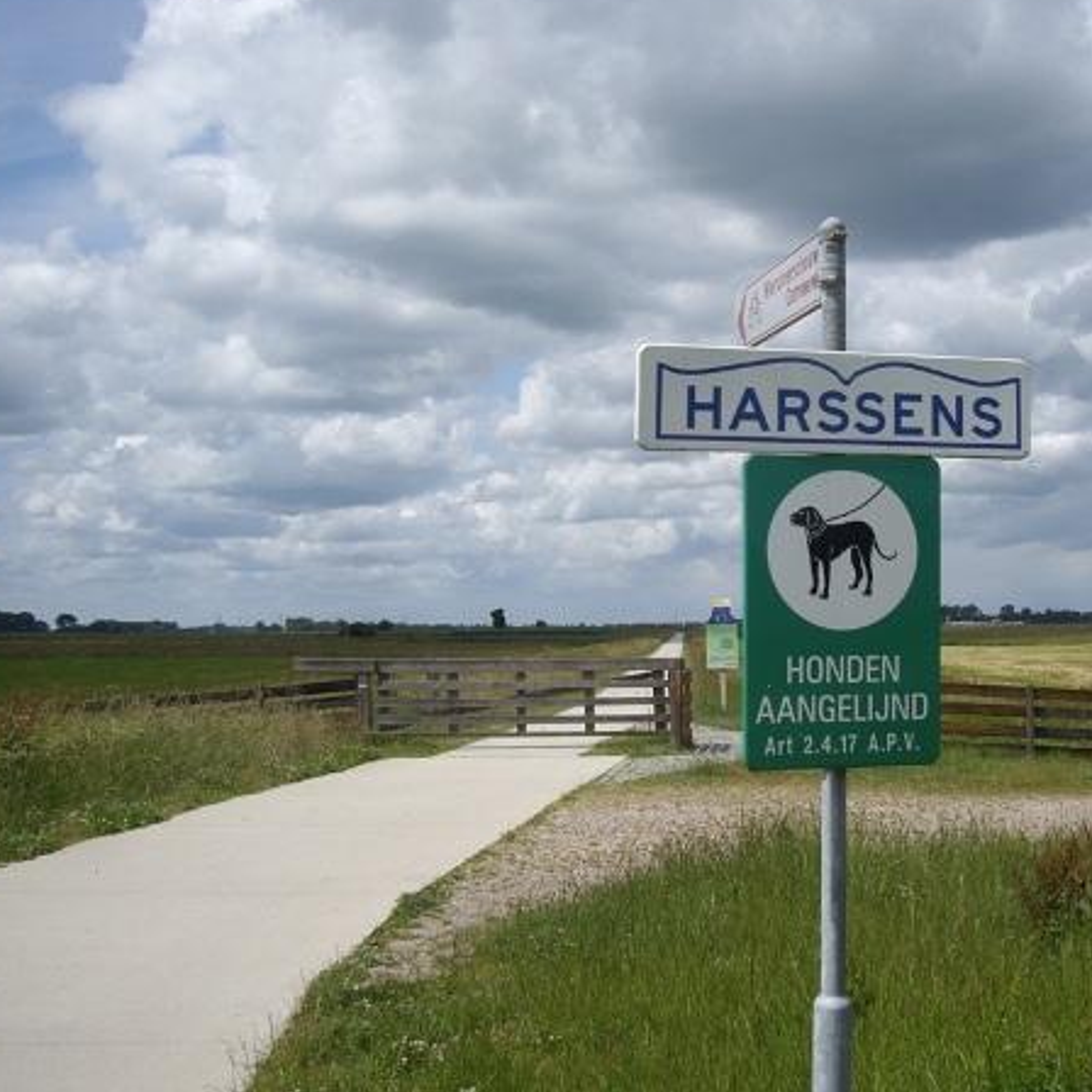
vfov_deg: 35.3
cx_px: 709
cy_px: 509
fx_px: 1713
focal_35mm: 48
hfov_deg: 35.1
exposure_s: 1/200
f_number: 8
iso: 64
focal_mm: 7.9
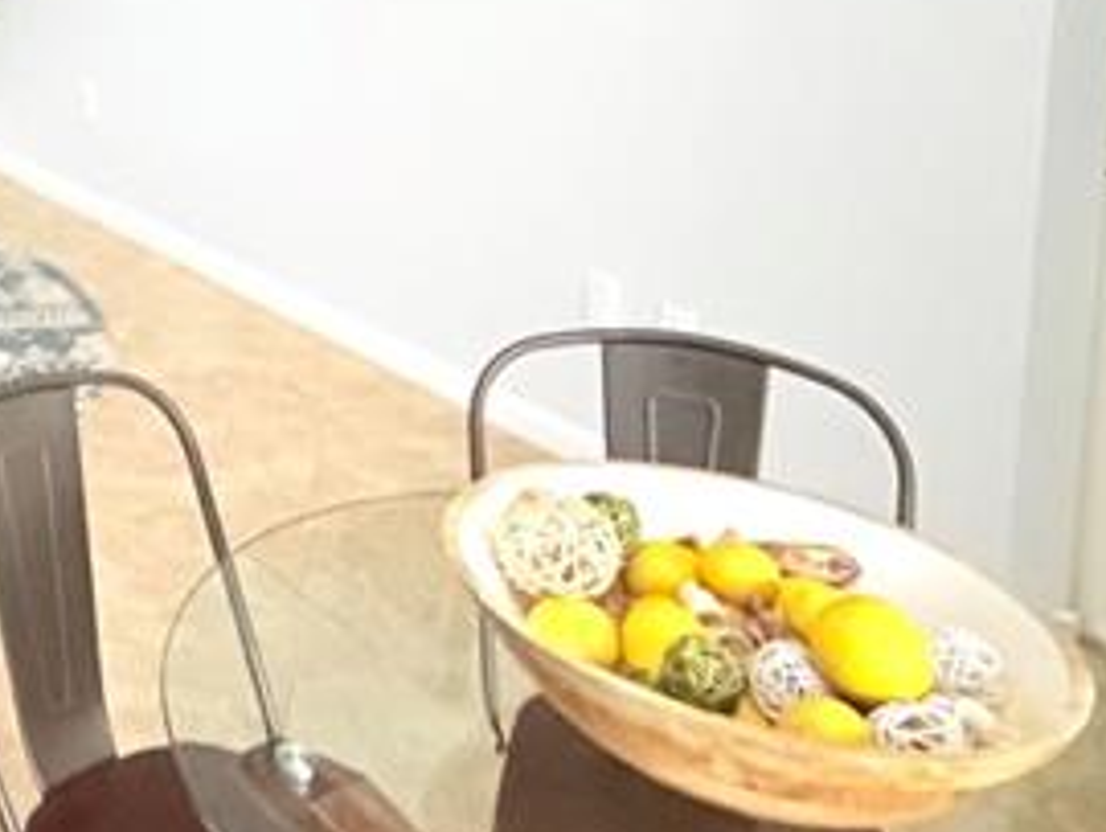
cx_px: -291
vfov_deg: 25.2
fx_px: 1695
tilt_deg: -7.1
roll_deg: +0.4
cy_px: -127
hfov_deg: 29.8
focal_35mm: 53
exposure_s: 1/24
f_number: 2.2
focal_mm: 2.22
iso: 2500
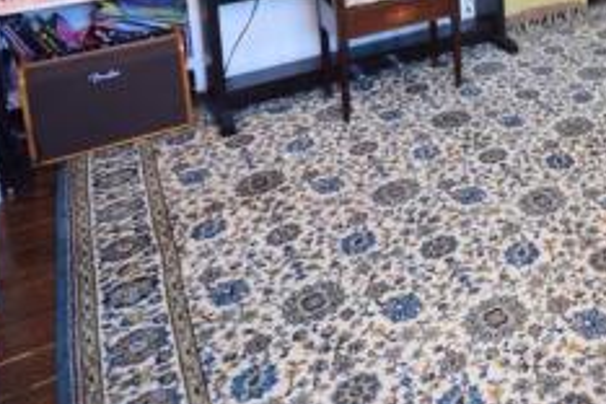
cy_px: -149
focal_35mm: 42
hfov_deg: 36.0
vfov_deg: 26.1
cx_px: 729
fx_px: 707
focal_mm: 10
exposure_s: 1/60
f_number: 6.3
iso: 1600
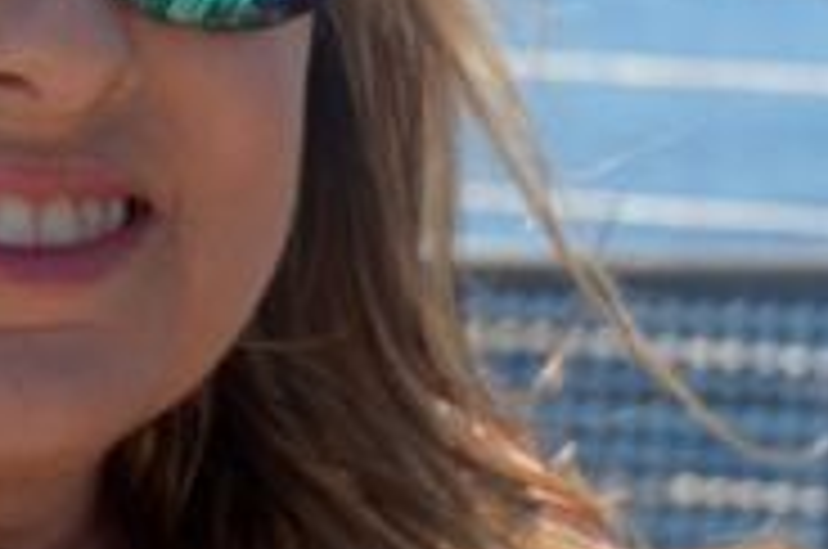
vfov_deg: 7.3
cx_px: 130
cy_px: 61
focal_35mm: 188
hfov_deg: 10.9
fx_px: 4316
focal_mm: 36
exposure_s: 1/500
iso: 100
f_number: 4.2
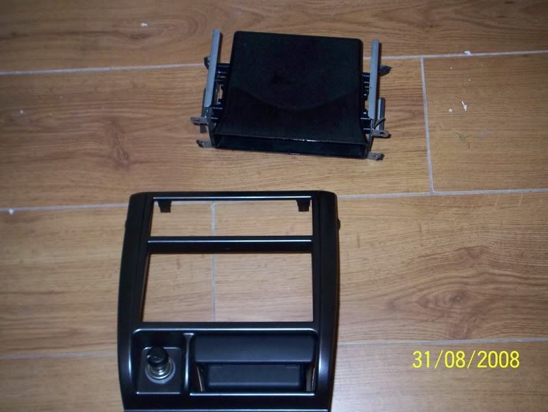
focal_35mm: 59
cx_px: 274
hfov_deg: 32.7
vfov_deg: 24.8
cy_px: 206
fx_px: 935
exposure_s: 1/80
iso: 200
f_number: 4
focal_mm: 9.8
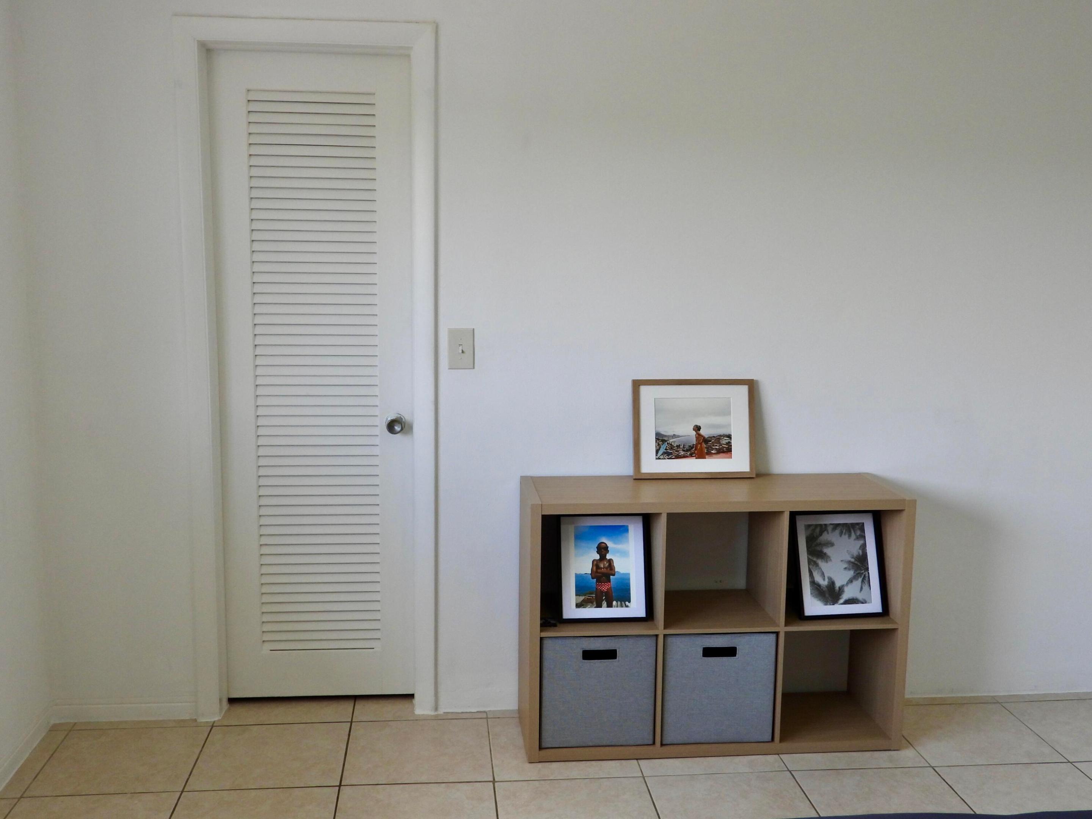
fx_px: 1104
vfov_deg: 40.7
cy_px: 410
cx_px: 546
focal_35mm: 35
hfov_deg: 52.6
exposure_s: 1/30
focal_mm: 6.3
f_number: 3.2
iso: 160
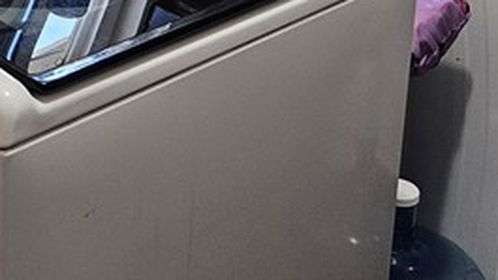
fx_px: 1281
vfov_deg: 11.5
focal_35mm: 97
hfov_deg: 21.7
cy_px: -246
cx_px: 103
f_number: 1.8
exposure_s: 1/120
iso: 250
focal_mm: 5.4
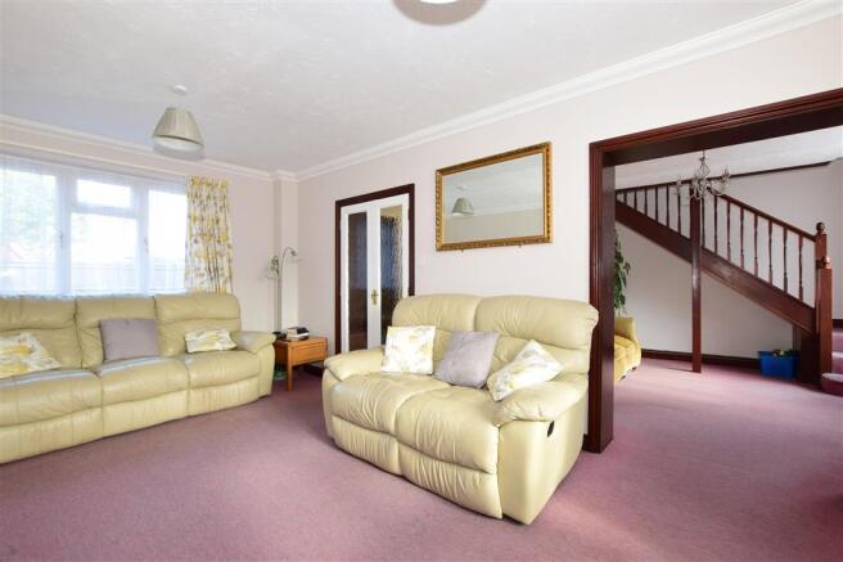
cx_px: 422
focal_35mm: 15
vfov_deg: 77.3
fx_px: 351
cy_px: 281
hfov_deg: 100.4
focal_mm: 10
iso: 400
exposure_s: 1/6
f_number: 9
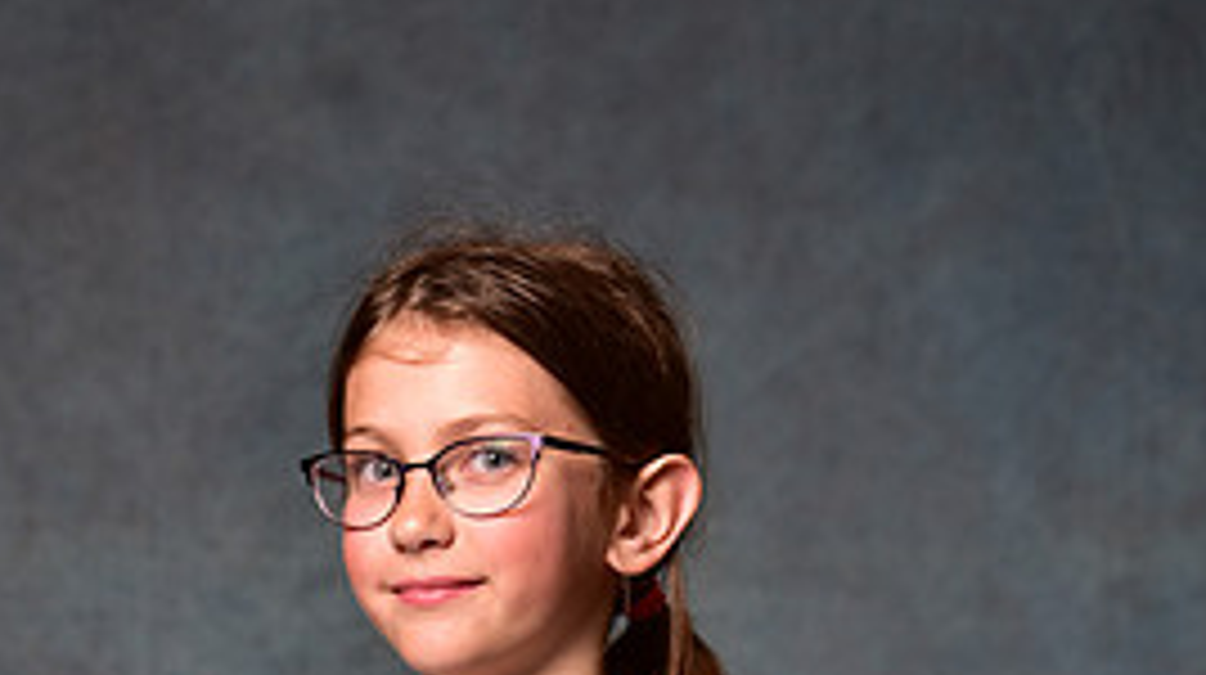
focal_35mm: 159
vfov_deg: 7.4
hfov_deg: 13.5
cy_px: 1076
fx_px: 5078
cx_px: 394
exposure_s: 1/200
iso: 100
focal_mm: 70
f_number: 5
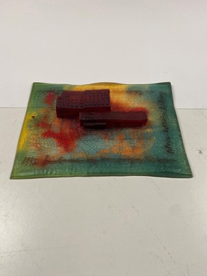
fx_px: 207
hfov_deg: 53.1
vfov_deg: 67.3
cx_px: 104
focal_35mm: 26
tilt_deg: -56.0
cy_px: 138
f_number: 1.8
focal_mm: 4.25
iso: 100
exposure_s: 1/100
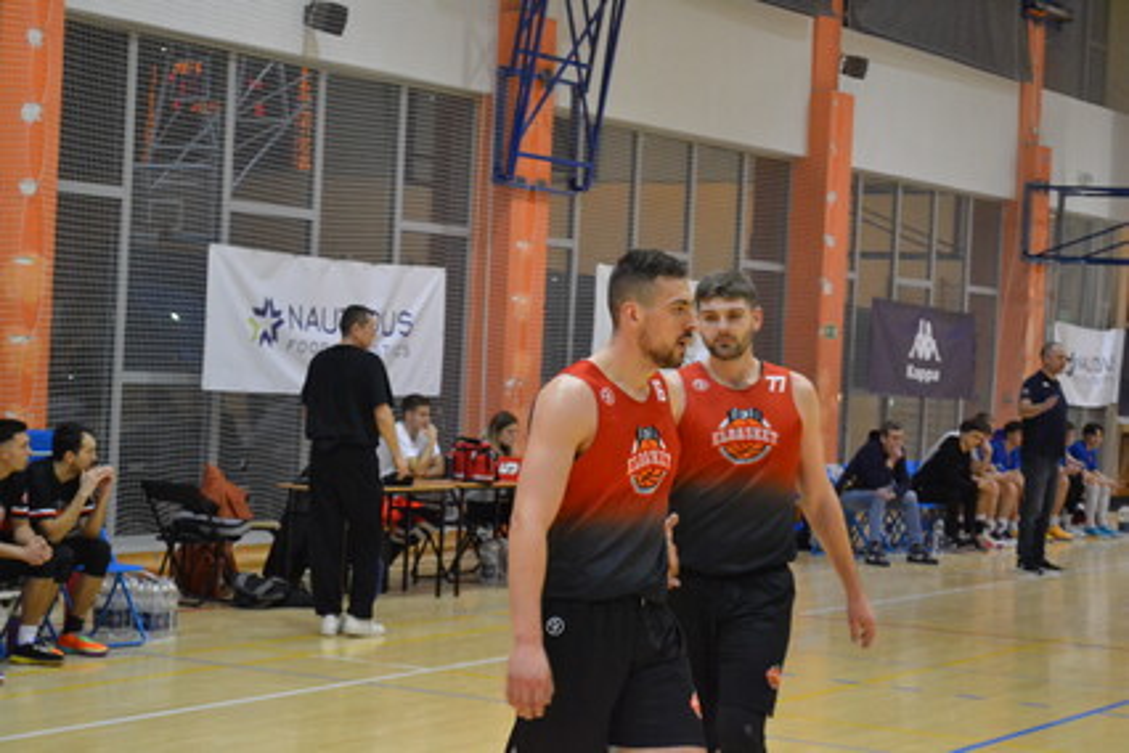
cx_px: 564
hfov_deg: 24.6
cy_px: 376
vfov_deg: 16.6
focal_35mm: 82
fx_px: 2587
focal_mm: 55
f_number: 5.6
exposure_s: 1/125
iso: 3200
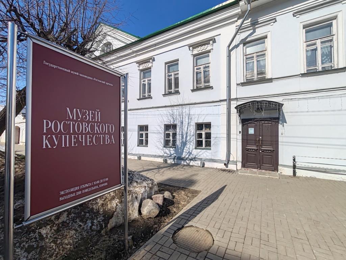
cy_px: 130
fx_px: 160
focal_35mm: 16
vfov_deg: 78.1
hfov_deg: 94.5
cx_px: 173
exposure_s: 1/3200
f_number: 2.2
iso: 50
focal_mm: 1.96
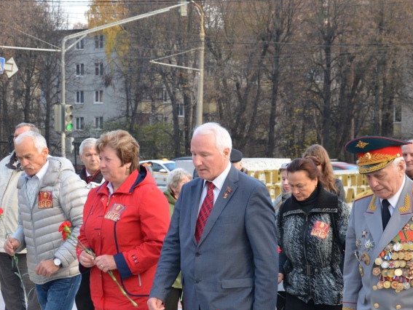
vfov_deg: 12.7
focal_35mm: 117
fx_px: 1395
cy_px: 194
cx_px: 163
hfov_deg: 16.8
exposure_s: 1/125
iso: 360
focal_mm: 45
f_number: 5.6
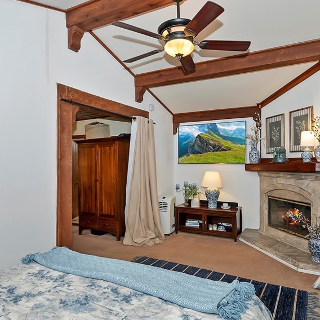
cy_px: 153
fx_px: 241
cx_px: 171
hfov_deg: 67.2
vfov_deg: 67.2
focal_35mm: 23
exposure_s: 1/30
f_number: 8
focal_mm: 10
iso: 400
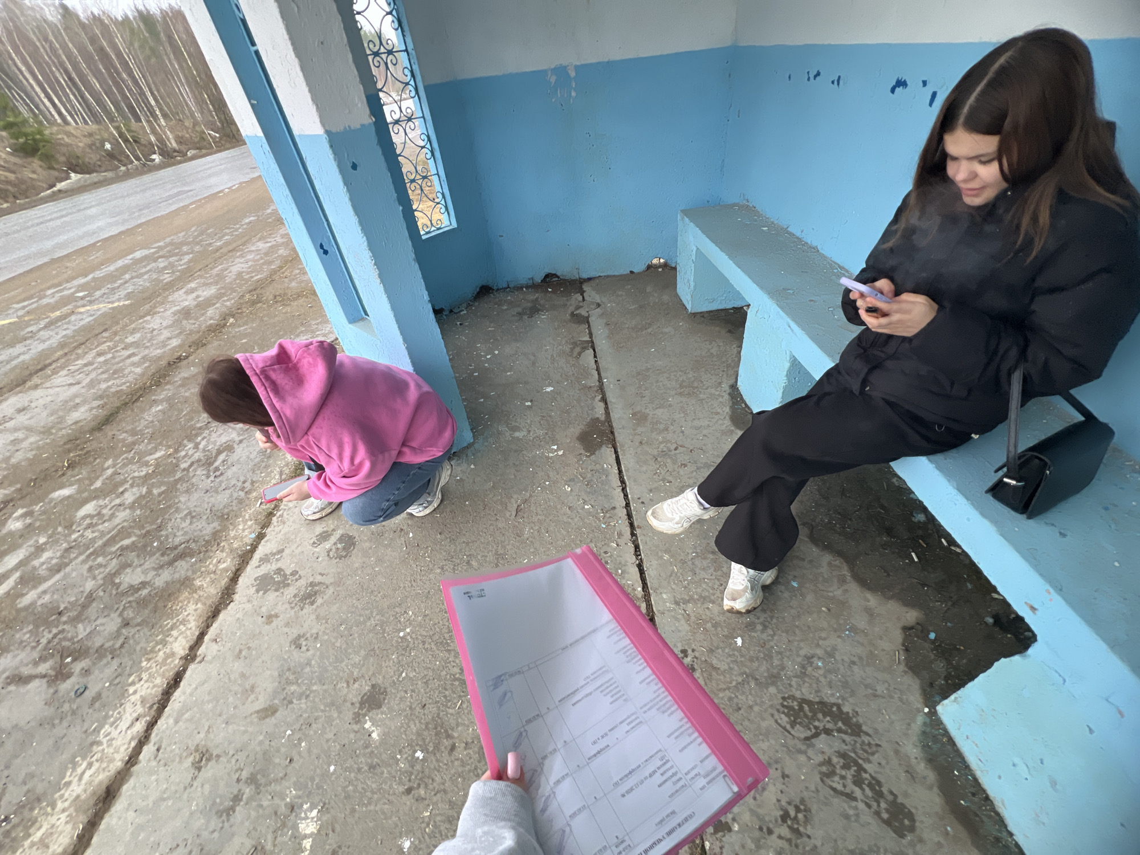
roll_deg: +8.0
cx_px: 570
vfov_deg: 89.9
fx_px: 428
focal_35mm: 13
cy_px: 428
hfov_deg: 106.2
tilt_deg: -39.9
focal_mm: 1.57
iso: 200
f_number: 1.8
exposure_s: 1/99
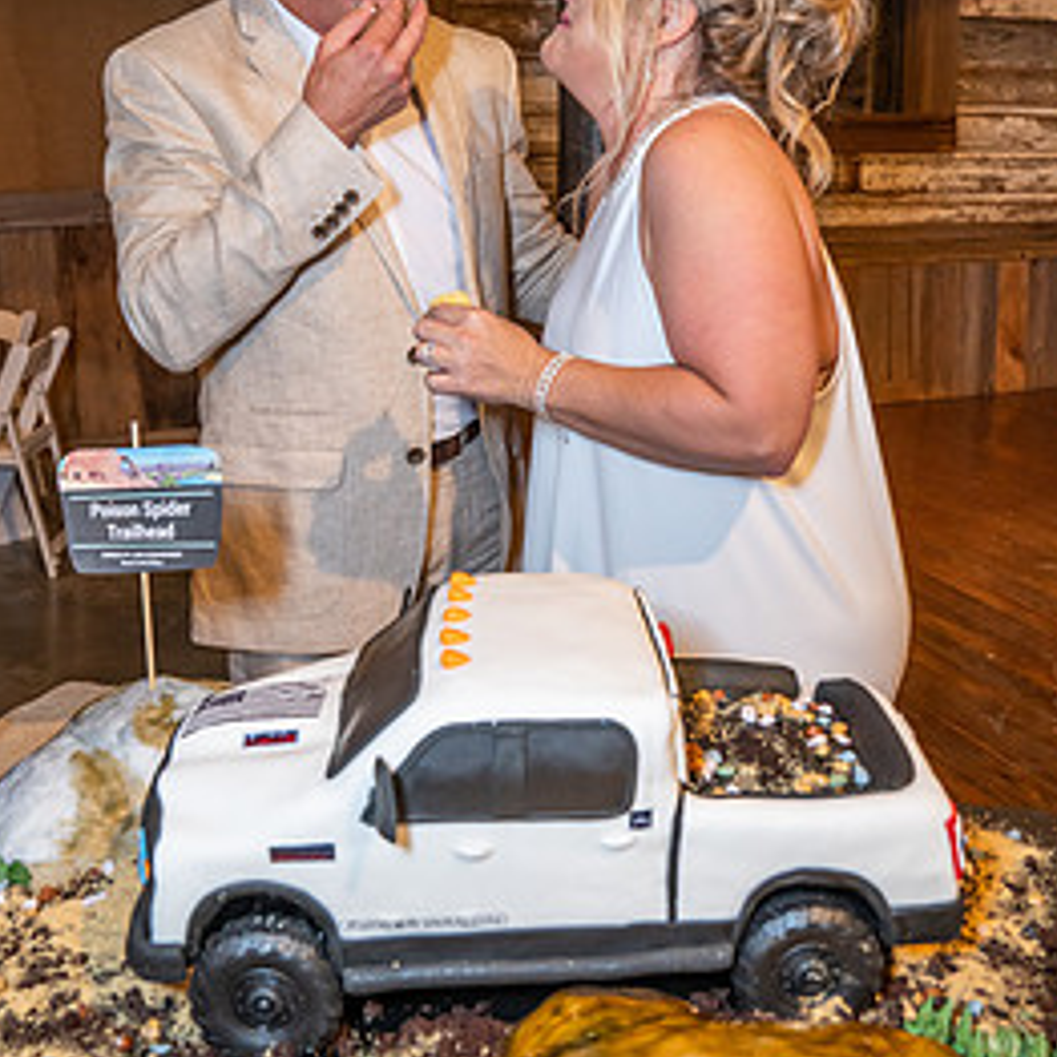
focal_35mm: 35
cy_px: 416
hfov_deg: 47.2
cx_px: 561
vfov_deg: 46.9
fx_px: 1209
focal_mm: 24
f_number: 4.5
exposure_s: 1/60
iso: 1600
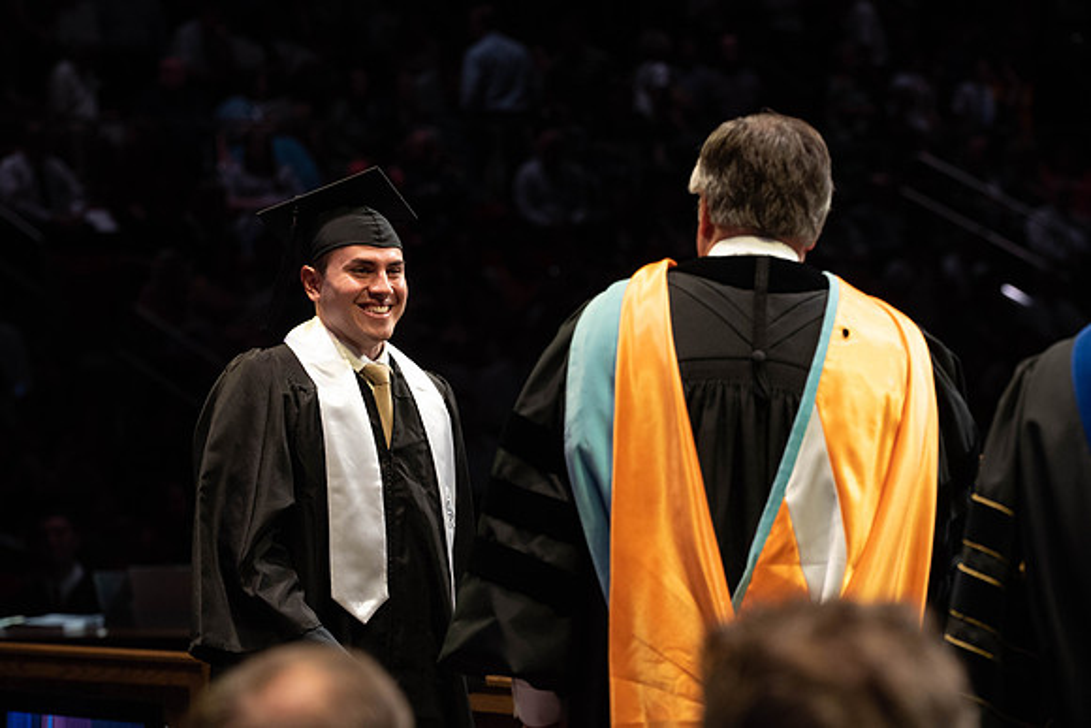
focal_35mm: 143
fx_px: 4335
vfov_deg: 9.6
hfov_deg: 14.3
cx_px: 479
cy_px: 331
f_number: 4.5
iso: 1600
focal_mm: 125
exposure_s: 1/320
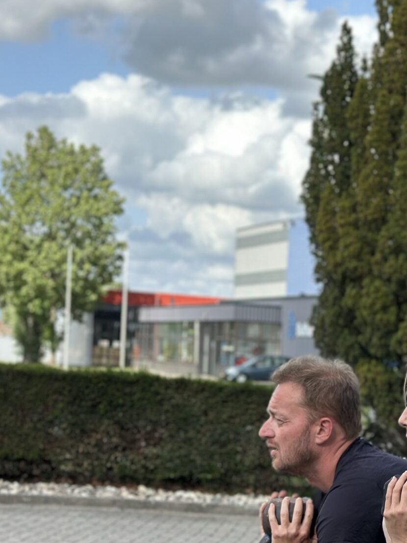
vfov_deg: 17.3
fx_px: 1740
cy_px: 550
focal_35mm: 111
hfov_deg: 13.1
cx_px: 432
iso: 80
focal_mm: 6.86
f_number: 1.78
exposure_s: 1/2070
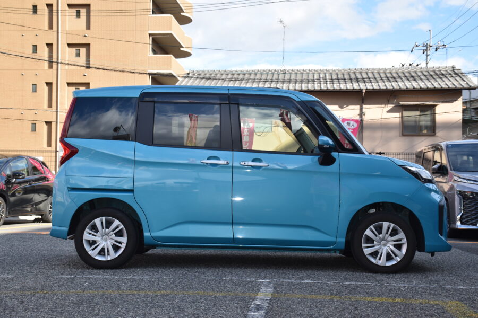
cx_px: 239
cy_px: 159
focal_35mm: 48
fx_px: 637
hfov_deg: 41.1
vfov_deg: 28.1
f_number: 7.1
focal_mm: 32
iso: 100
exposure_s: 1/200
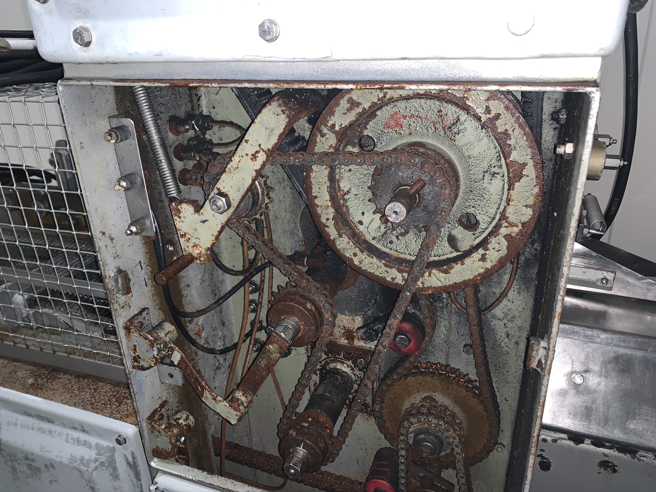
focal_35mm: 26
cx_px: 328
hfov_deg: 67.3
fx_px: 493
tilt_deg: -22.9
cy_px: 246
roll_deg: +2.9
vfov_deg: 53.1
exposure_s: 1/16
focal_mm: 4.25
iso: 40
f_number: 1.8
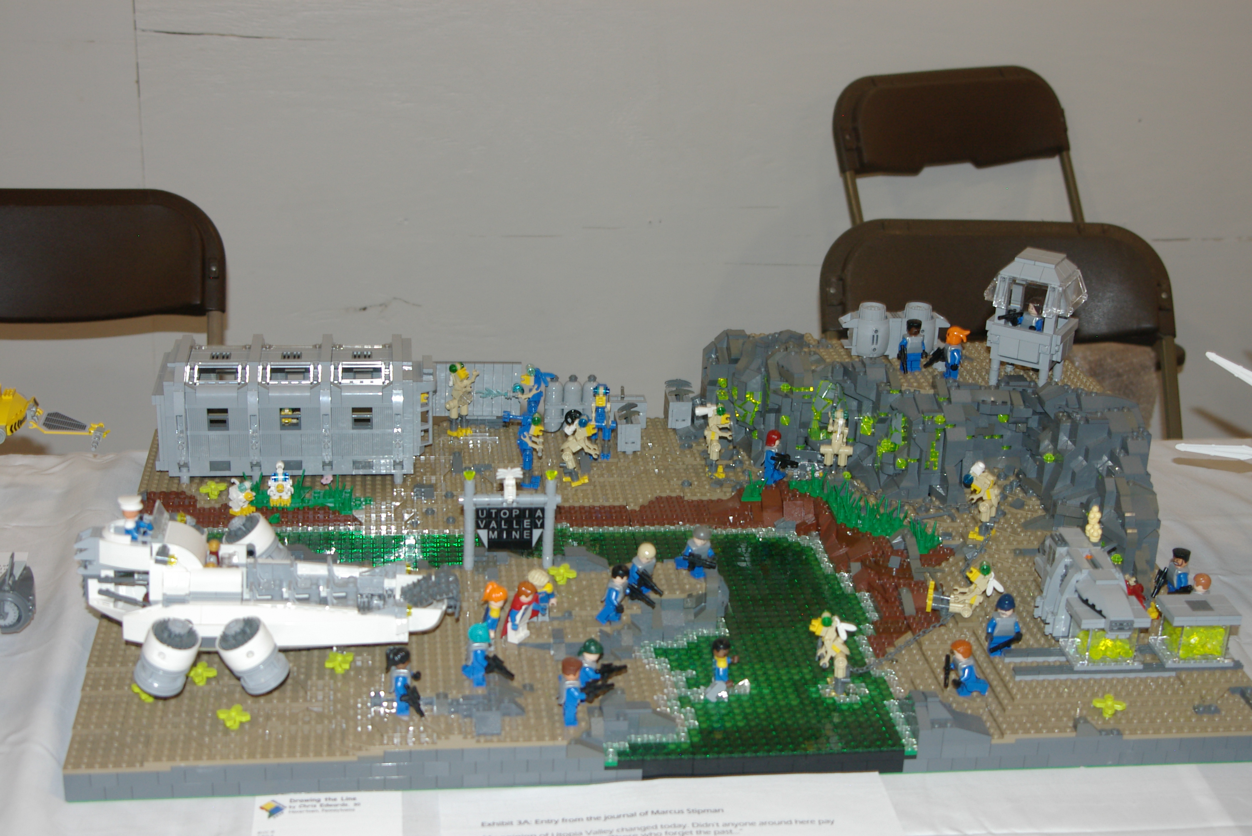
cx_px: 626
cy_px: 418
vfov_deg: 31.9
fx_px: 1461
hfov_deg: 46.4
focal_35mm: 42
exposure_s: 1/45
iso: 400
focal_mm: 28
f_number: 4.5
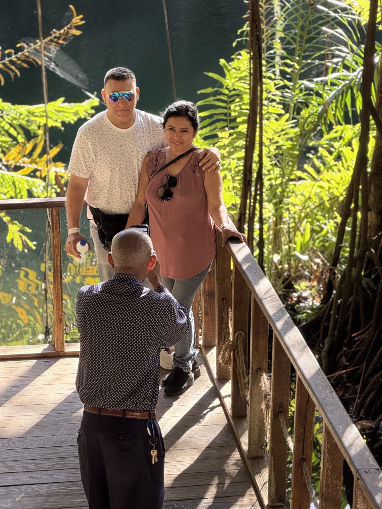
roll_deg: +1.5
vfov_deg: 15.6
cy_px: 312
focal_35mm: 126
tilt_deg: -18.2
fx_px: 1854
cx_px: 198
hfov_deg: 11.8
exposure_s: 1/121
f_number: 2.8
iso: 125
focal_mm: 16.89
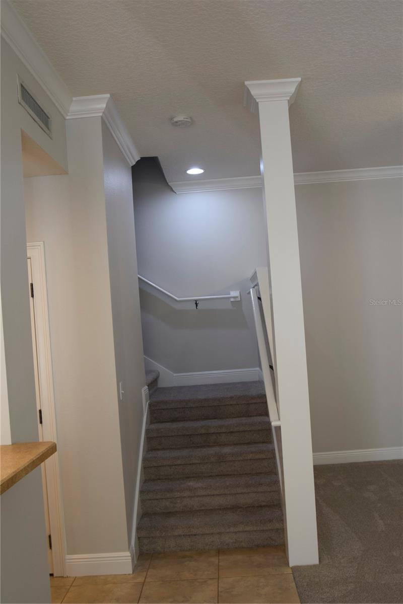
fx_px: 554
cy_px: 302
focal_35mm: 33
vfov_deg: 57.2
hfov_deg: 40.0
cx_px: 202
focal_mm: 22
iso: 450
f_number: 4.5
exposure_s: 1/60
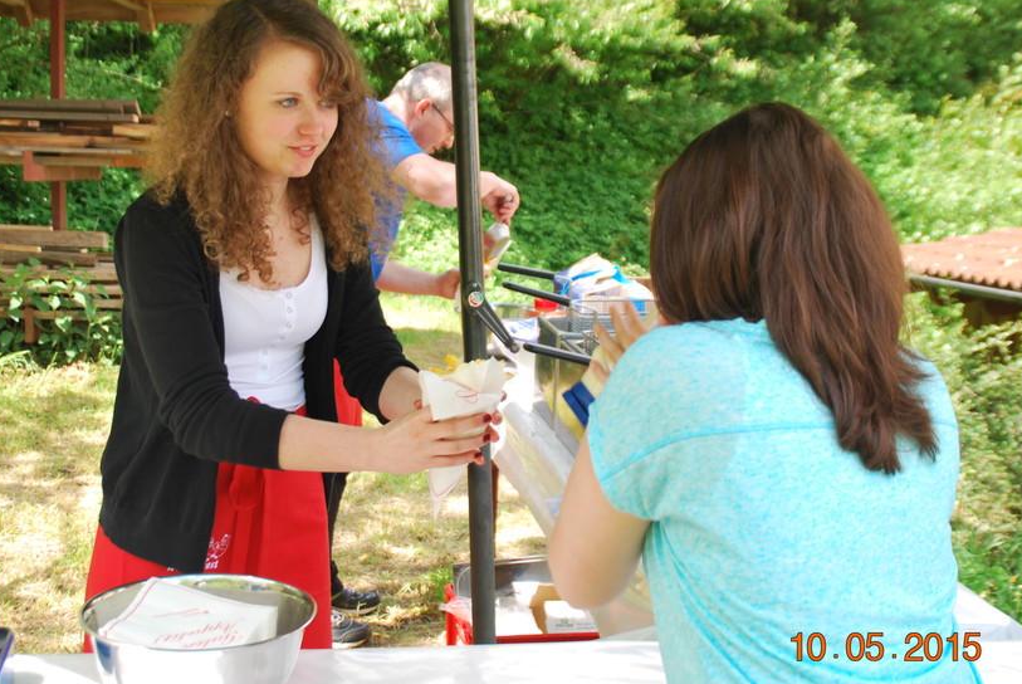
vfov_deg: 23.0
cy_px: 290
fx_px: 1677
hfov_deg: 33.9
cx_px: 473
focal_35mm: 59
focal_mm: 32
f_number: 5.6
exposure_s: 1/125
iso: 140
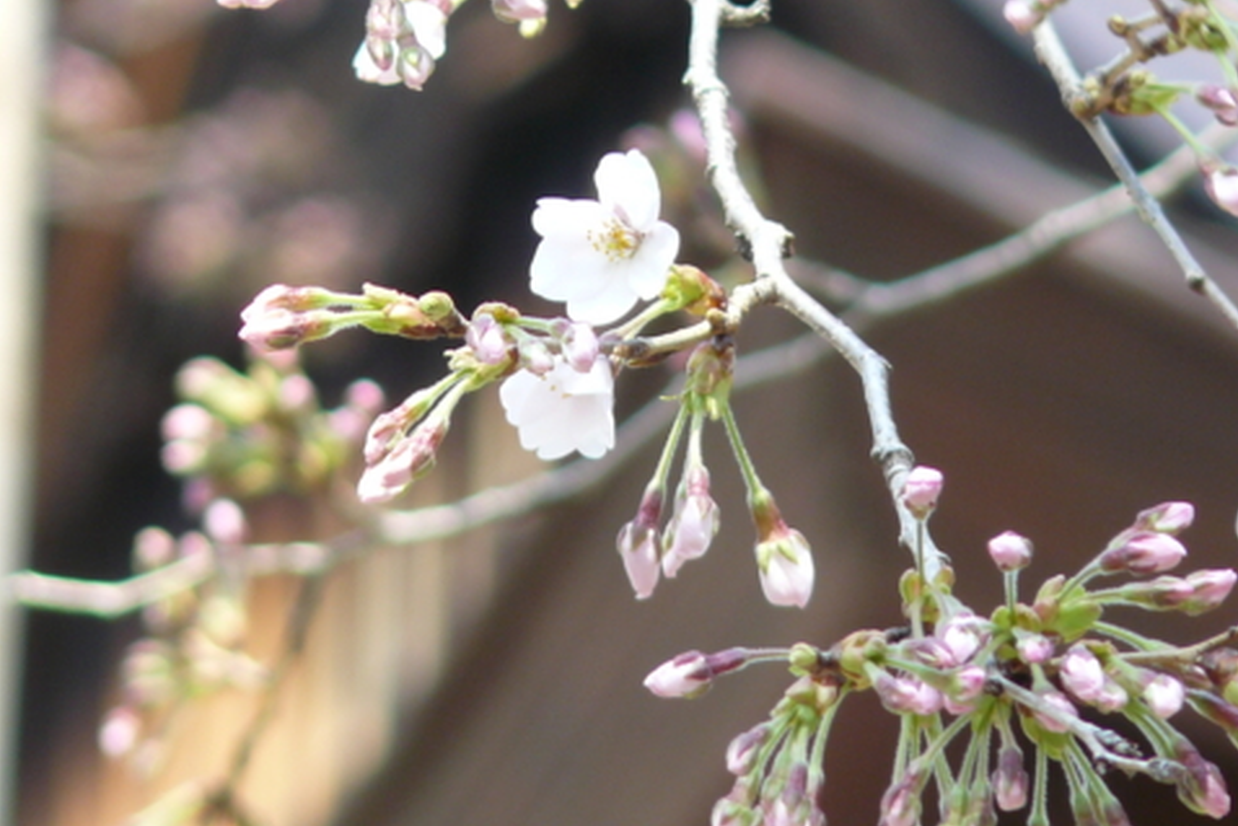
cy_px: 417
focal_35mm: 677
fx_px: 23287
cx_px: 619
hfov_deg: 3.0
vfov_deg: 2.0
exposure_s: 1/100
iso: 100
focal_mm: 72
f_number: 4
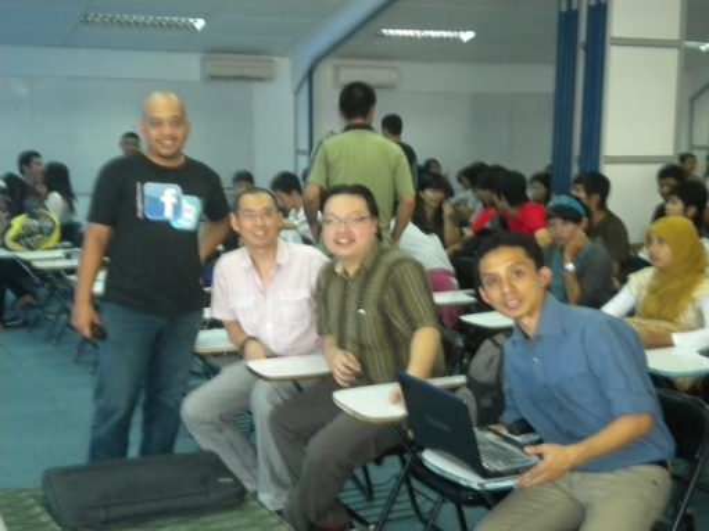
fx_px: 1065
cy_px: 266
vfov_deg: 28.0
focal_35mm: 52
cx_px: 354
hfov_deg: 36.8
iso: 400
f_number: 3.9
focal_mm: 9.3
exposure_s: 1/30
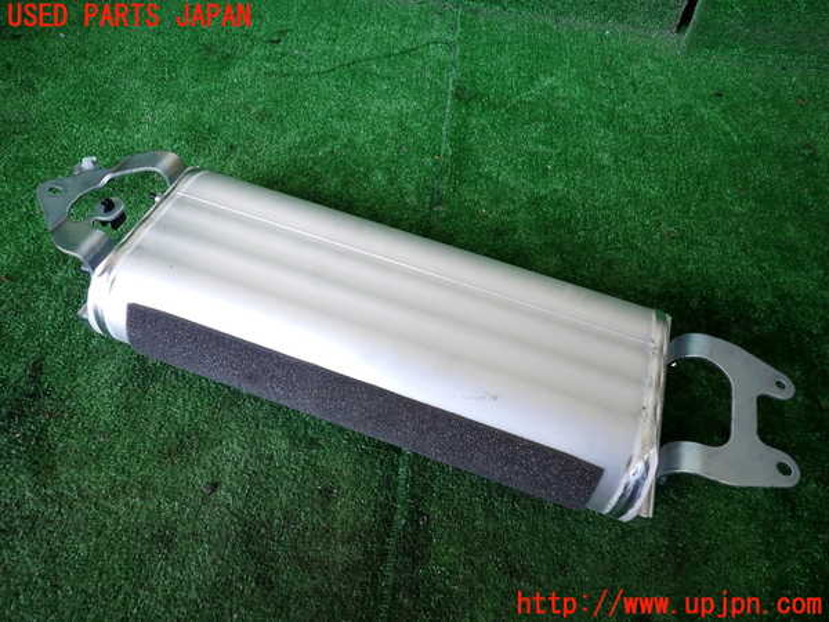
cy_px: 311
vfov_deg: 54.9
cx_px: 414
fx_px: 599
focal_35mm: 25
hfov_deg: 69.4
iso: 160
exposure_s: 1/125
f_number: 2
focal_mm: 4.5
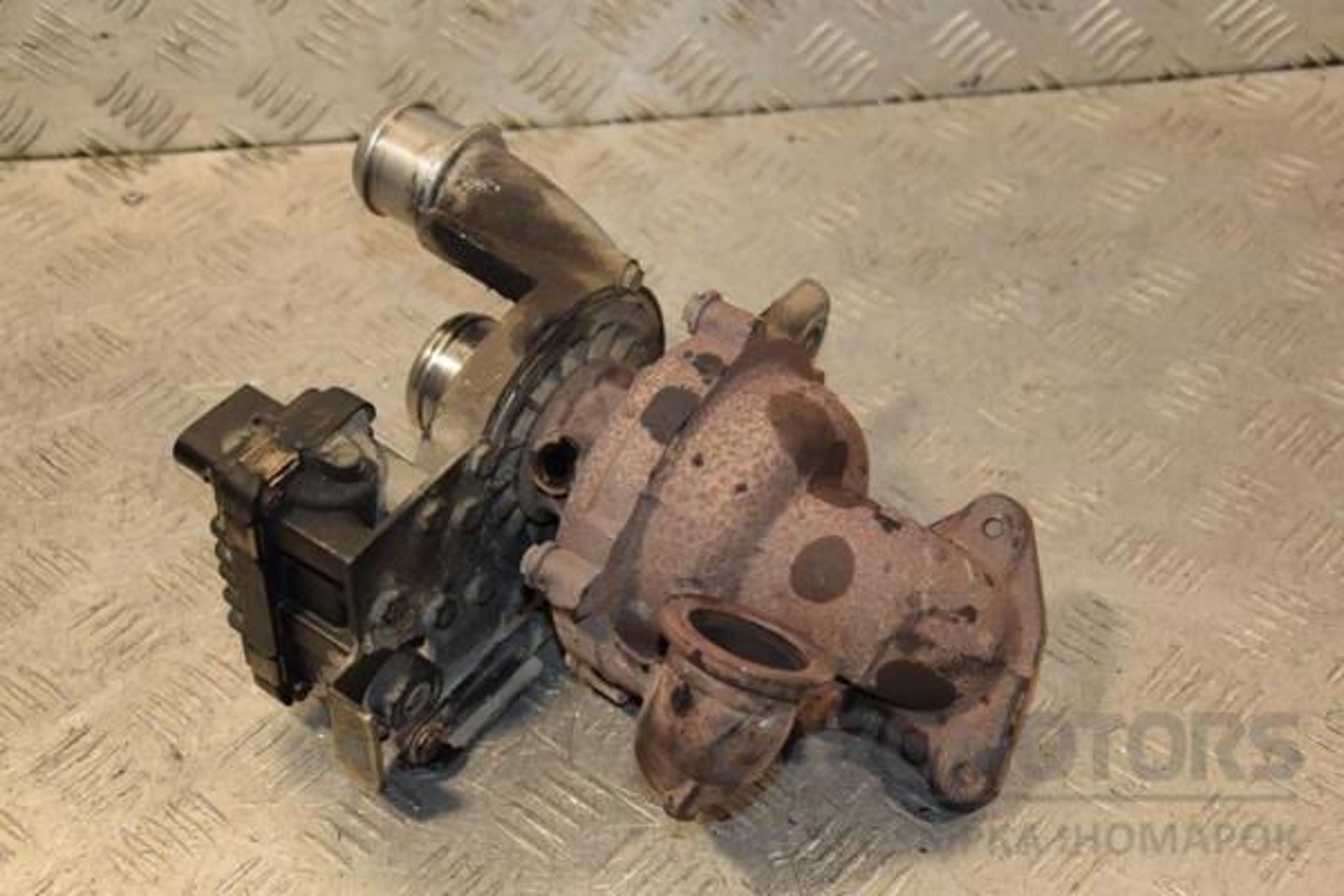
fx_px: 2240
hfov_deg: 33.4
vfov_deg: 22.6
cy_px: 448
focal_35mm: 60
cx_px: 672
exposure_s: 1/160
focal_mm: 40
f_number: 4.8
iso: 800
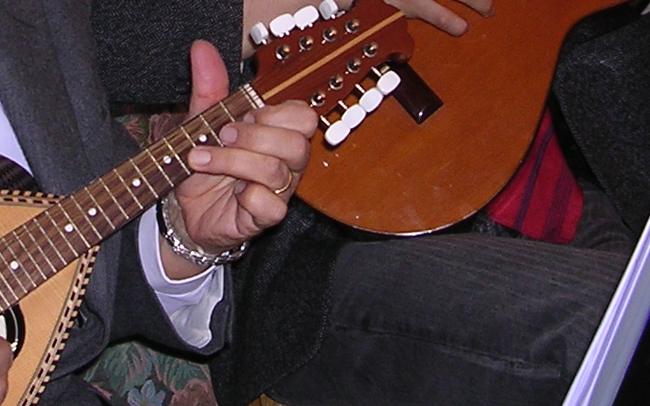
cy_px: -79
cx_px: 132
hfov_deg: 18.6
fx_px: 1966
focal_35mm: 111
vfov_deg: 11.6
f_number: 2.8
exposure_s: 1/60.1
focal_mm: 5.8
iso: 100
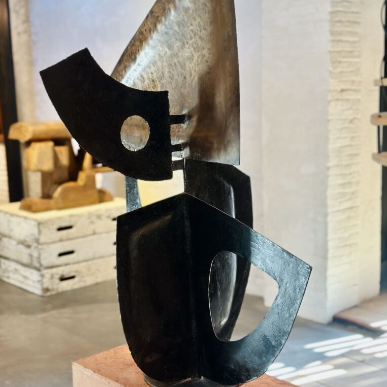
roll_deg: +1.1
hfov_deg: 30.0
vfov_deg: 30.0
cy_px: 199
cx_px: 195
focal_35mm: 57
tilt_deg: -9.7
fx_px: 721
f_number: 1.78
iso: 160
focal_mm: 6.86
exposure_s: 1/47
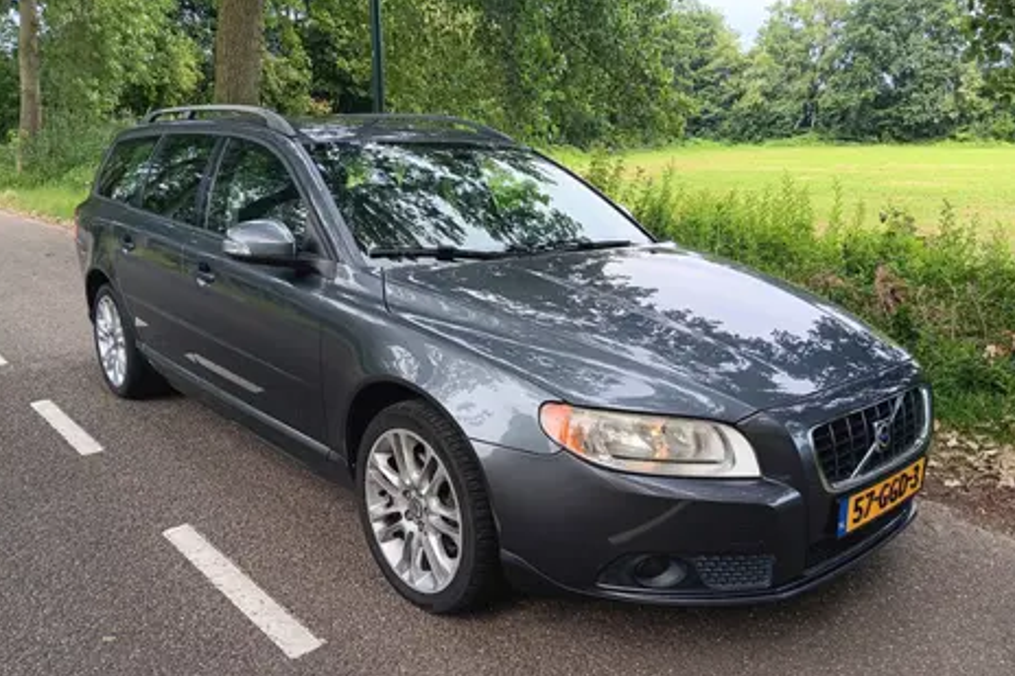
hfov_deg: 65.5
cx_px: 503
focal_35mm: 28
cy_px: 374
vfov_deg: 46.3
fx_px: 789
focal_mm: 3.98
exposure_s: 1/100
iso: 20
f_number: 1.8
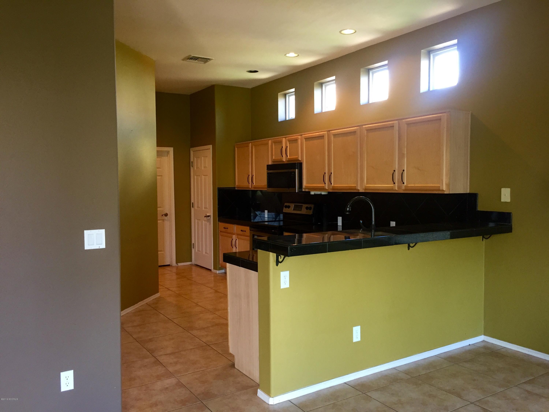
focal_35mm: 29
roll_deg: +0.0
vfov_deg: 48.2
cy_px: 206
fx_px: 460
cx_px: 274
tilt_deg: -4.4
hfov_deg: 61.7
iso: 100
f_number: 2.2
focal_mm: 4.15
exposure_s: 1/30
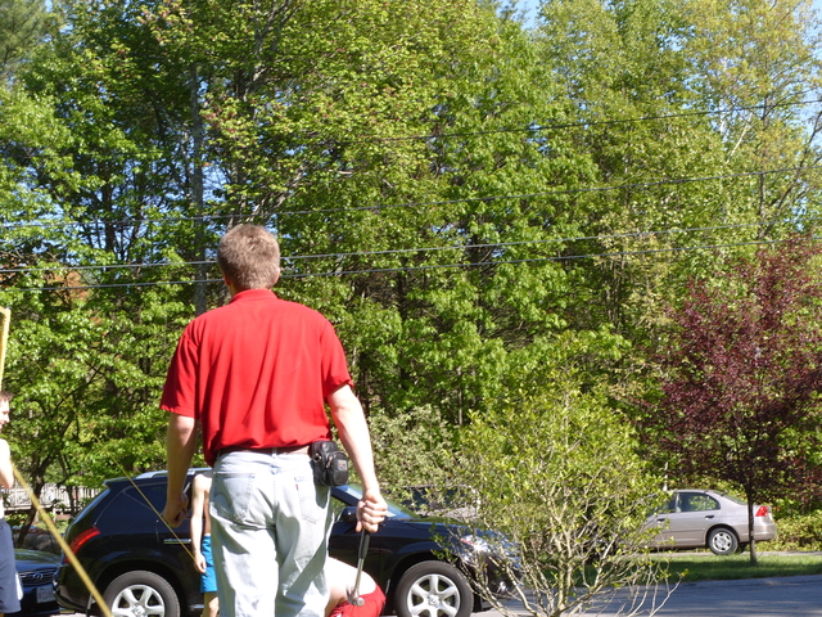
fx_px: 2018
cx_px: 411
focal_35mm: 85
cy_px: 308
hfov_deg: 23.0
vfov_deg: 17.4
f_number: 5.3
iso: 80
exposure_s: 1/350
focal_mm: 18.9
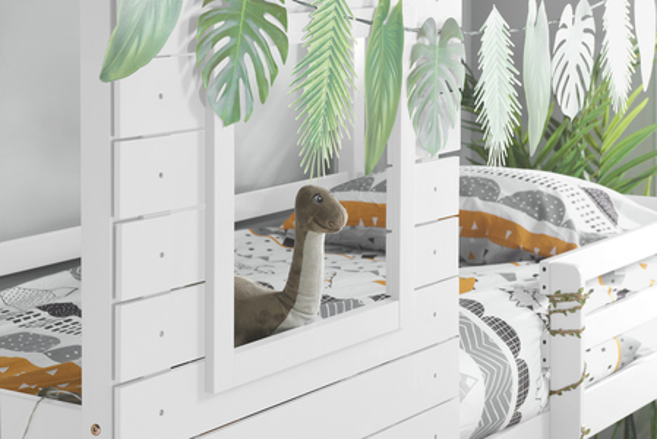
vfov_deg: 15.2
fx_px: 1643
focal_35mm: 90
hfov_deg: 22.6
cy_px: 220
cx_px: 328
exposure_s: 1/125
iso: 100
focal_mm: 90
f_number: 14
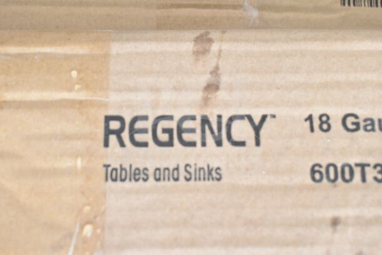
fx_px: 573
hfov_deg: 36.9
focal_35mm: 54
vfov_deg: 25.1
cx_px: 191
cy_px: 128
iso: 1600
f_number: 7.1
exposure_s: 1/200
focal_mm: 36
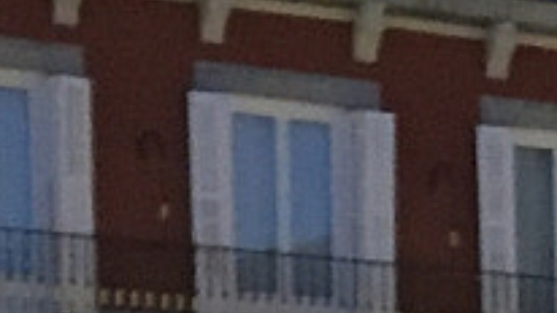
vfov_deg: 4.8
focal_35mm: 245
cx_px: 1671
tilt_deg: -0.3
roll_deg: -0.7
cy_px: 901
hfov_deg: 7.7
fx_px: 3619
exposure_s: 1/17
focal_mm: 4.15
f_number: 2.2
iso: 500
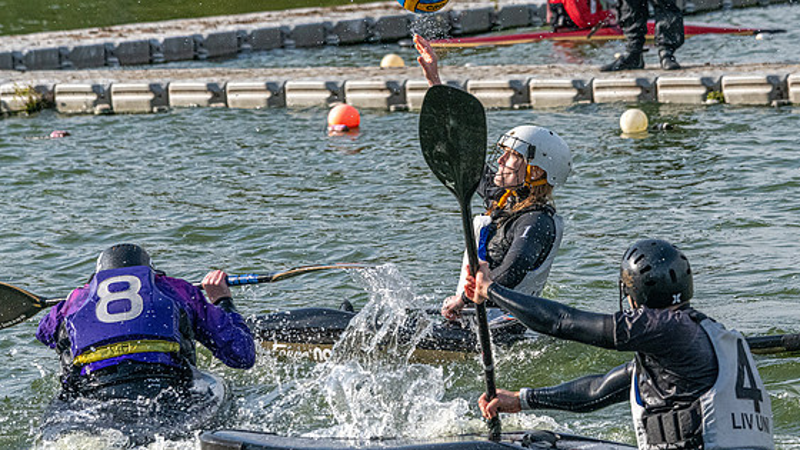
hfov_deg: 6.6
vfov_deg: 3.7
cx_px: 496
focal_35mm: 326
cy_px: 186
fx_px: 6915
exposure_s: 1/3200
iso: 2500
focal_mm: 250
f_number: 10
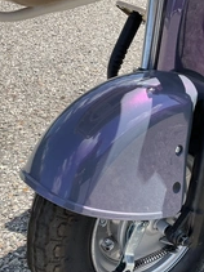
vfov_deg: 34.7
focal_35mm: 55
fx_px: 433
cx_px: 147
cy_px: 173
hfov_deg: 26.3
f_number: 1.8
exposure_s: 1/1035
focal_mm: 3
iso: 25
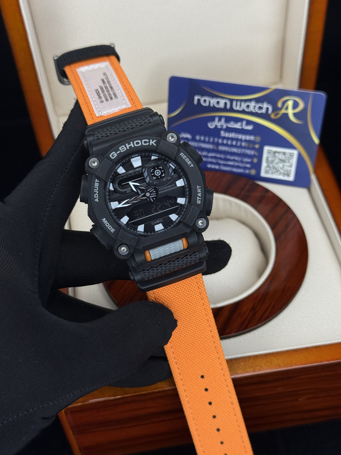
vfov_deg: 39.7
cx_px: 170
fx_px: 630
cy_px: 228
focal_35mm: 48
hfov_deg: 30.3
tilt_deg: -48.8
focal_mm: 6.76
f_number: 1.78
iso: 100
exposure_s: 1/447
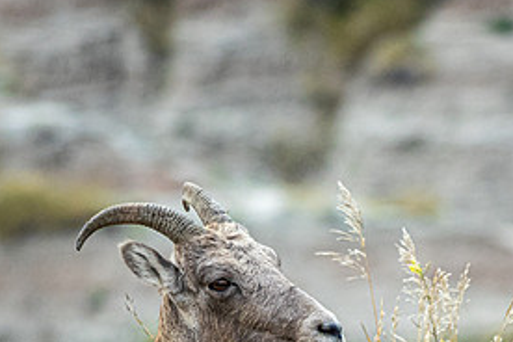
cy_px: 322
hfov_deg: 1.6
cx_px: 266
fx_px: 17996
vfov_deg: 1.1
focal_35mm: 1263
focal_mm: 220
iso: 500
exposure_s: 1/500
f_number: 4
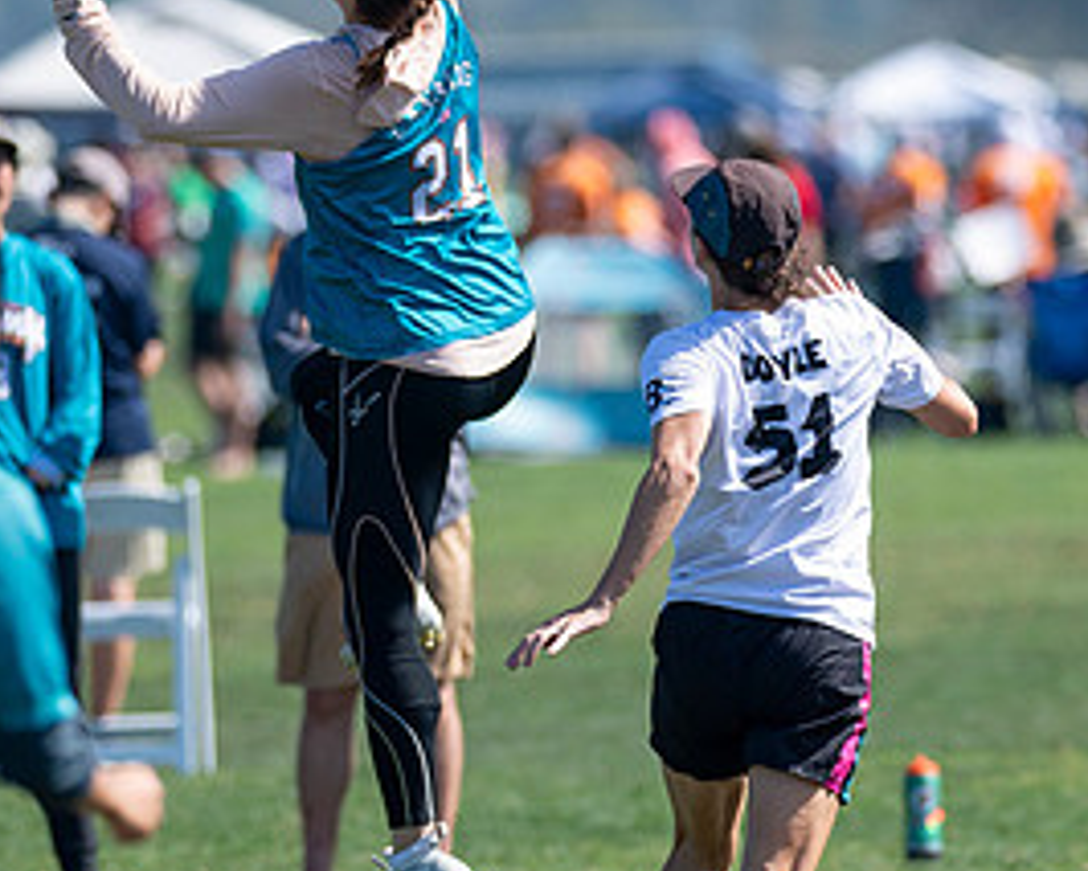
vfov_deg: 2.6
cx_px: 749
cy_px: 554
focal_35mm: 592
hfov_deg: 3.3
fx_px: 19070
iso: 140
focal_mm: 210
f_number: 3.2
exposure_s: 1/2000
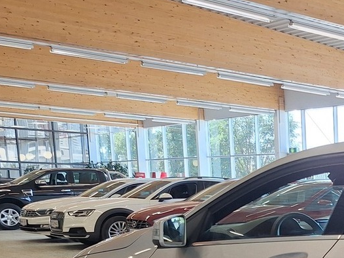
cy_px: 319
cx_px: 457
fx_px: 626
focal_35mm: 63
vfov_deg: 21.4
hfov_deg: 25.9
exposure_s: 1/157
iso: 40
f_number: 1.8
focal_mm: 5.54
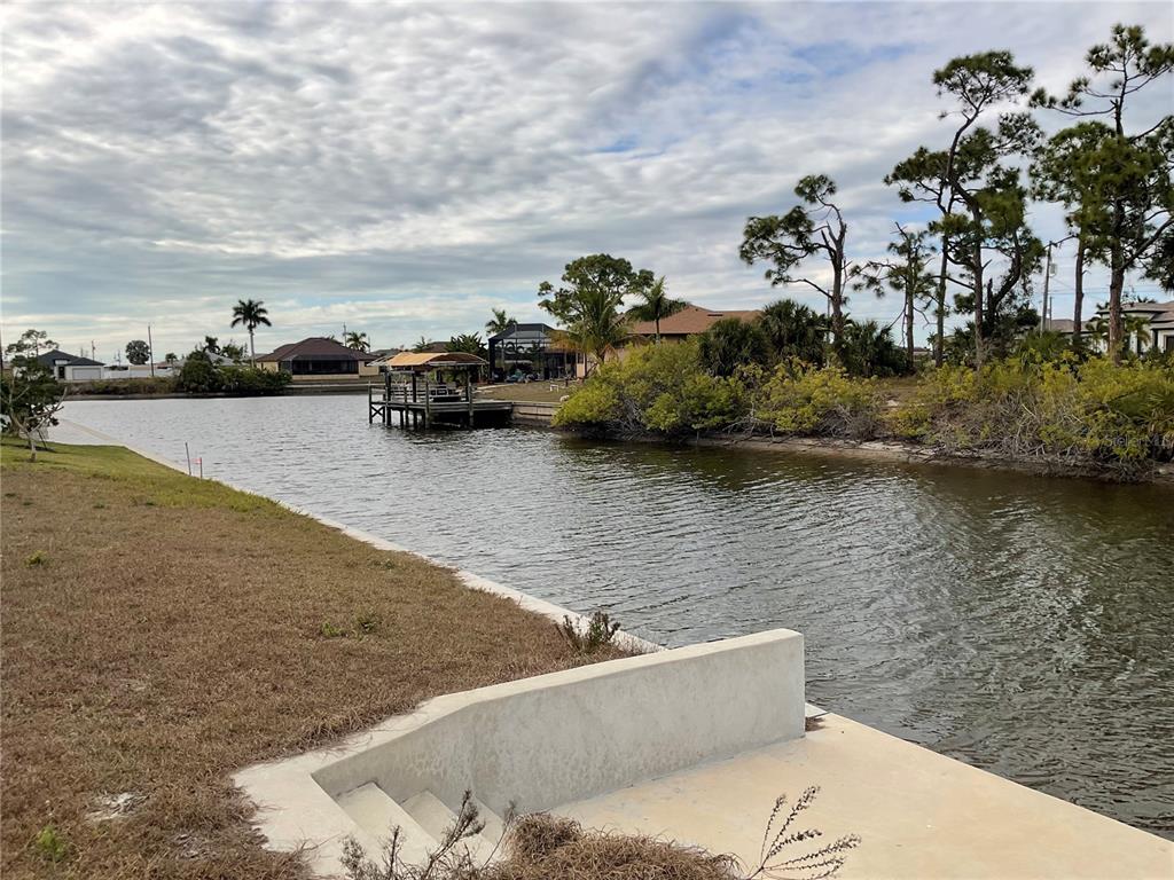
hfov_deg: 61.7
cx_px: 587
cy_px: 440
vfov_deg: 48.2
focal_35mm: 29
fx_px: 984
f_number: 1.8
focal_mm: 3
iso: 16
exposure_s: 1/2058
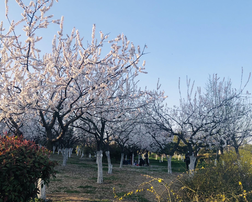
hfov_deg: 58.8
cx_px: 131
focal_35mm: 30
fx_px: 224
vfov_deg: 48.5
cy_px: 102
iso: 20
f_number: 1.8
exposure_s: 1/1412
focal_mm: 4
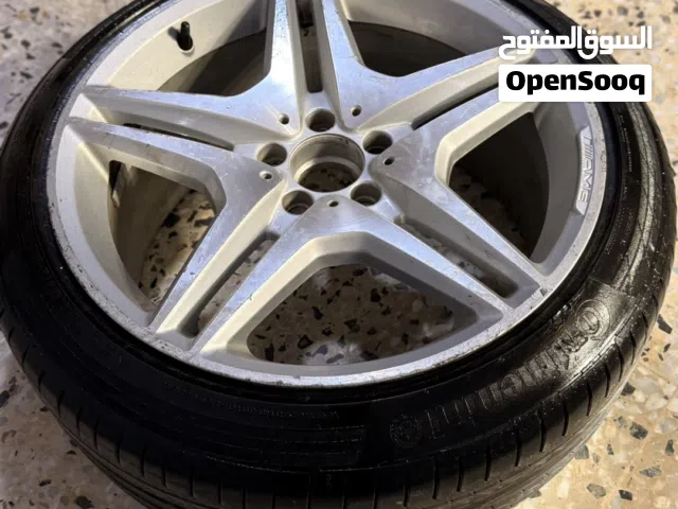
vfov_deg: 56.8
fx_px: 470
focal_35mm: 24
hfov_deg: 71.6
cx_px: 339
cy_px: 254
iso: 160
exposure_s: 1/50
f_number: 1.78
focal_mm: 6.76
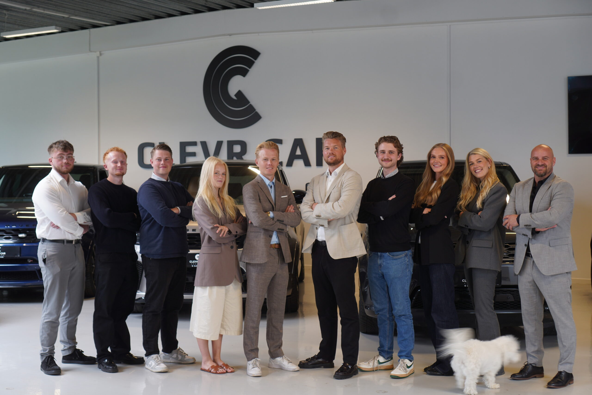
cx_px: 296
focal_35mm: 52
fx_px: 855
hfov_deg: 38.2
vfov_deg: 26.0
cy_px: 198
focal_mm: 35
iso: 125
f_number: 4
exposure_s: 1/15
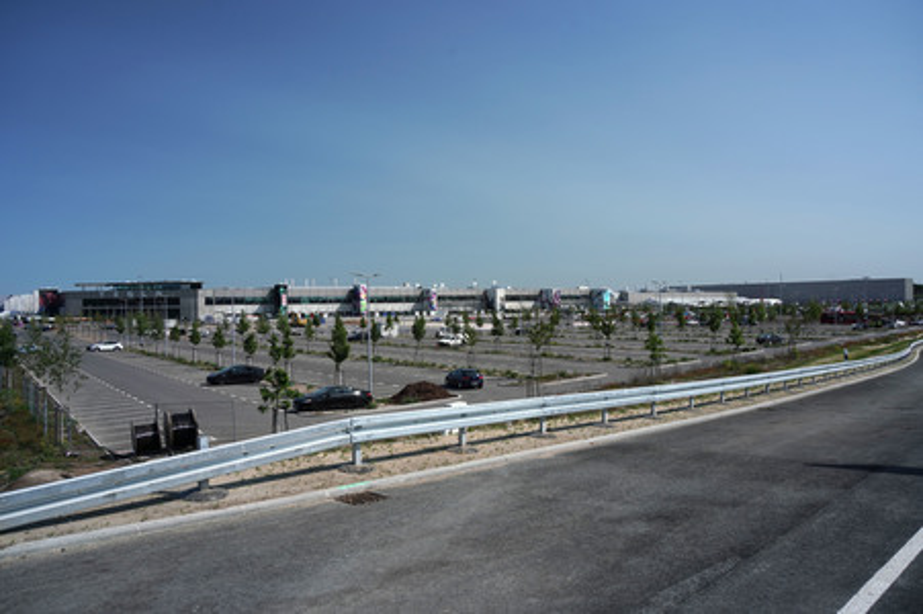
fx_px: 717
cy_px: 307
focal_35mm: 28
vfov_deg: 46.3
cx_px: 462
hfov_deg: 65.5
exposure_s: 1/640
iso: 320
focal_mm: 28
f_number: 8
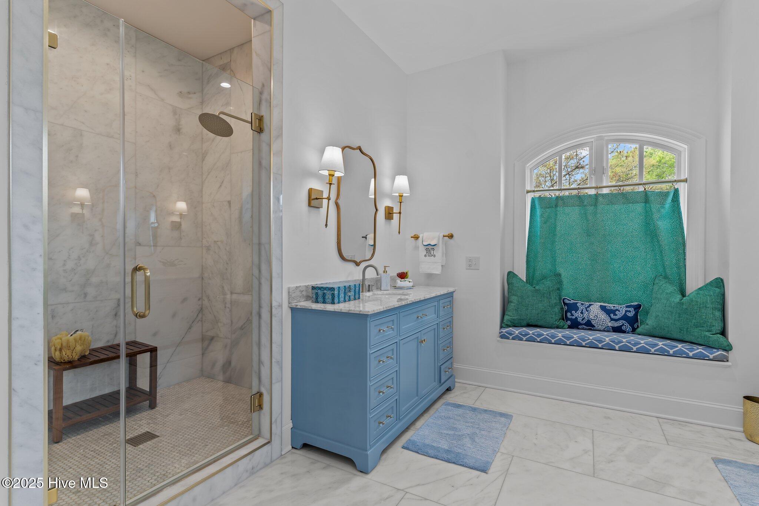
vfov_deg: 70.4
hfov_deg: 93.3
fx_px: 358
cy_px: 253
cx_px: 380
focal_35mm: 17
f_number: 8
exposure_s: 1/1.25
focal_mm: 17
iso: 125
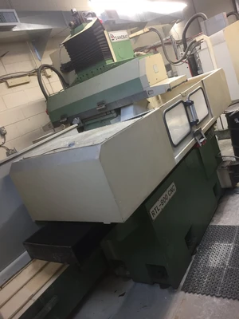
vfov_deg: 61.7
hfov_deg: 48.2
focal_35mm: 29
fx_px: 267
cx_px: 120
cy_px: 160
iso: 100
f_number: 2.2
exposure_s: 1/30
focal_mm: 4.15
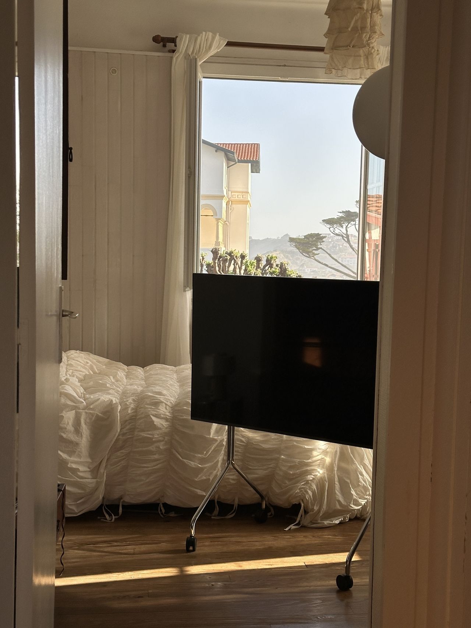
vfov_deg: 39.7
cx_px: 236
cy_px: 314
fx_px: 871
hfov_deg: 30.3
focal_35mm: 48
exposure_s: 1/2469
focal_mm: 6.86
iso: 64
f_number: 1.78
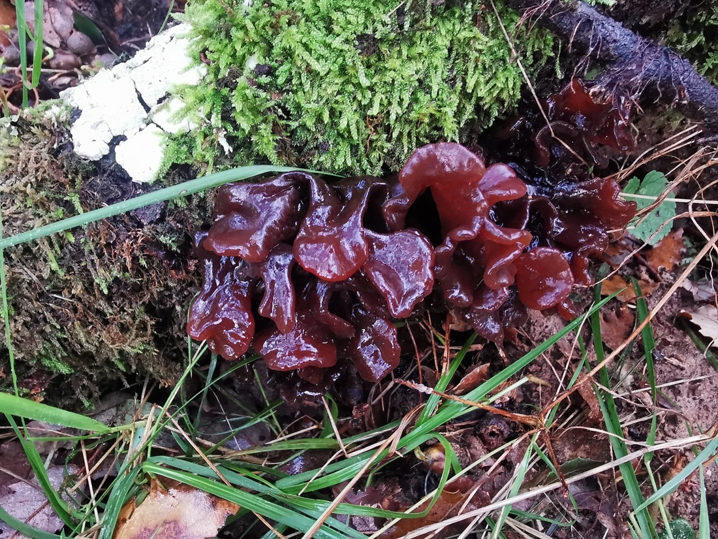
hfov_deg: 65.3
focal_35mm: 27
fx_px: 560
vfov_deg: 51.4
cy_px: 270
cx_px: 359
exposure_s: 1/33.3
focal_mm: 2.35
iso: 250
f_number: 2.2
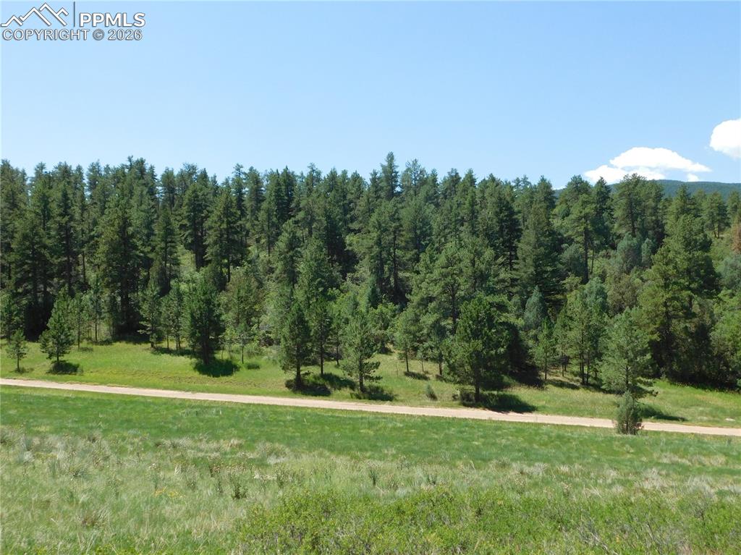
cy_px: 278
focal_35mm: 30
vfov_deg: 46.8
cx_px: 370
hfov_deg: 60.0
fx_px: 642
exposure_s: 1/800
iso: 125
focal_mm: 5.3
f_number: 3.2
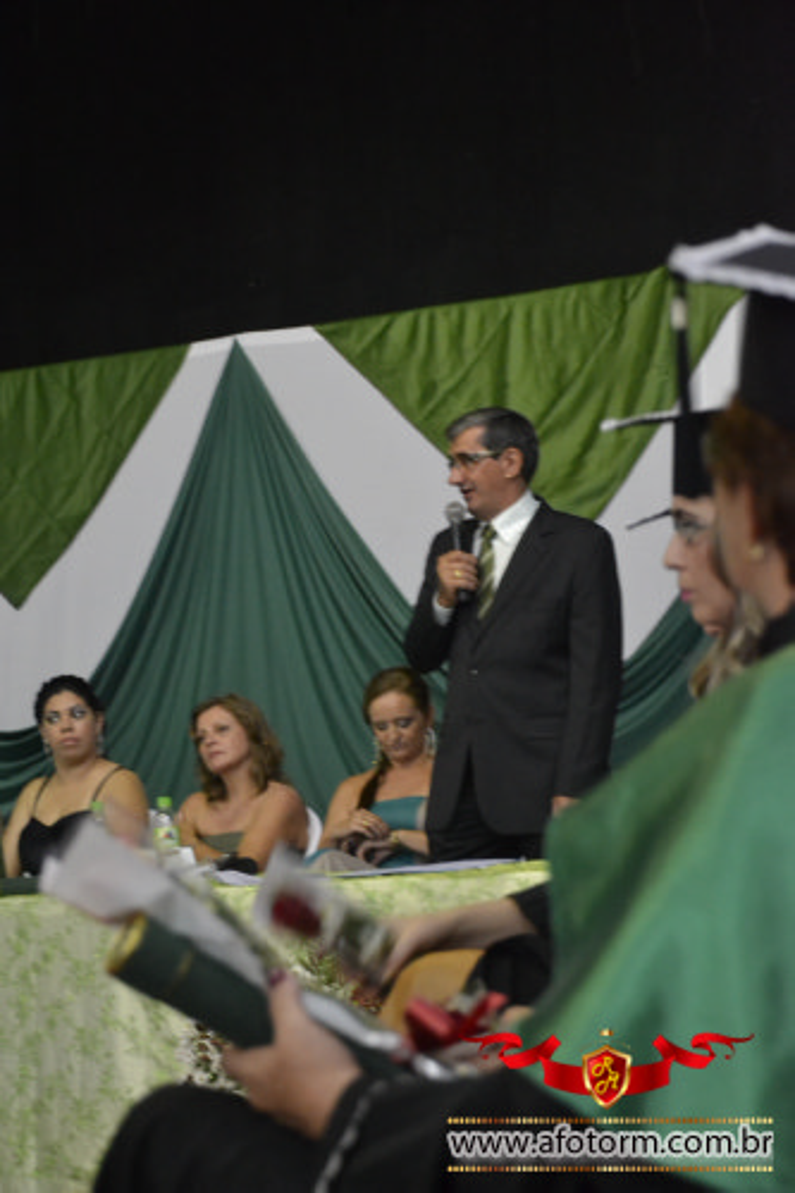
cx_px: 398
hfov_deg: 15.7
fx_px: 2884
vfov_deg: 23.4
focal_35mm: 87
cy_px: 596
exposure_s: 1/25
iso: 3200
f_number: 5
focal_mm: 58
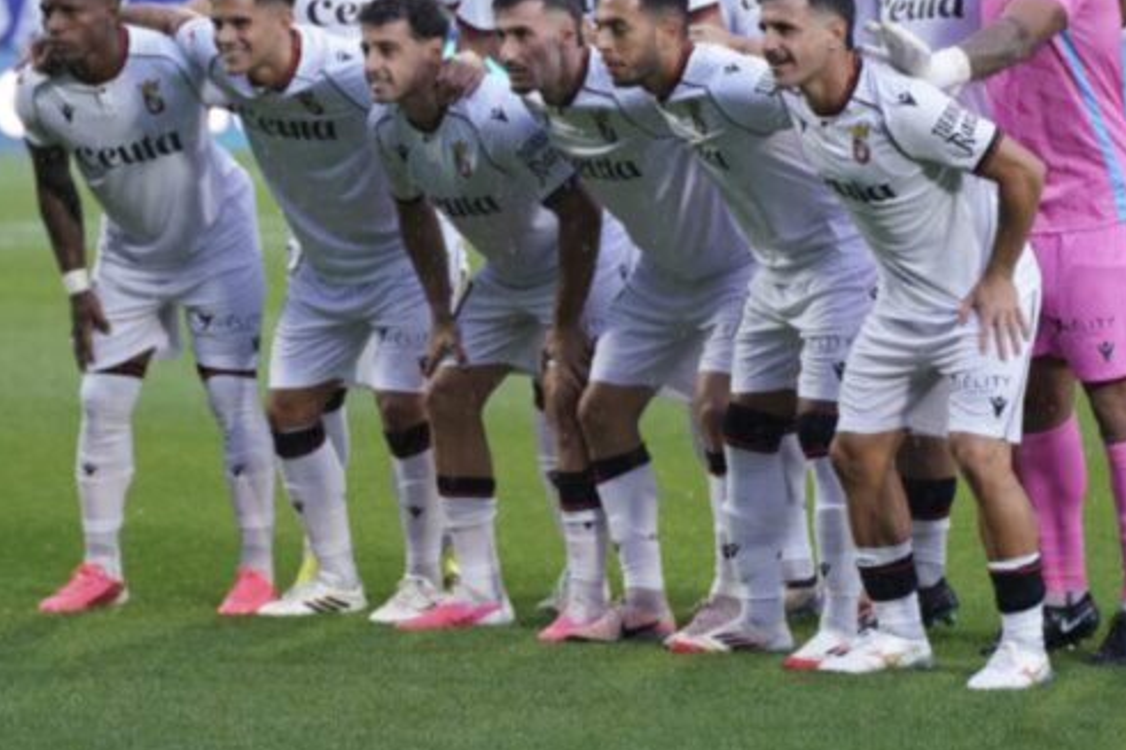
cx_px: 635
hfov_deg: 11.1
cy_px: 200
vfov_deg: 7.4
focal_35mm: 185
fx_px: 5784
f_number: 2.8
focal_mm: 121
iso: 1000
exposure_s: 1/800
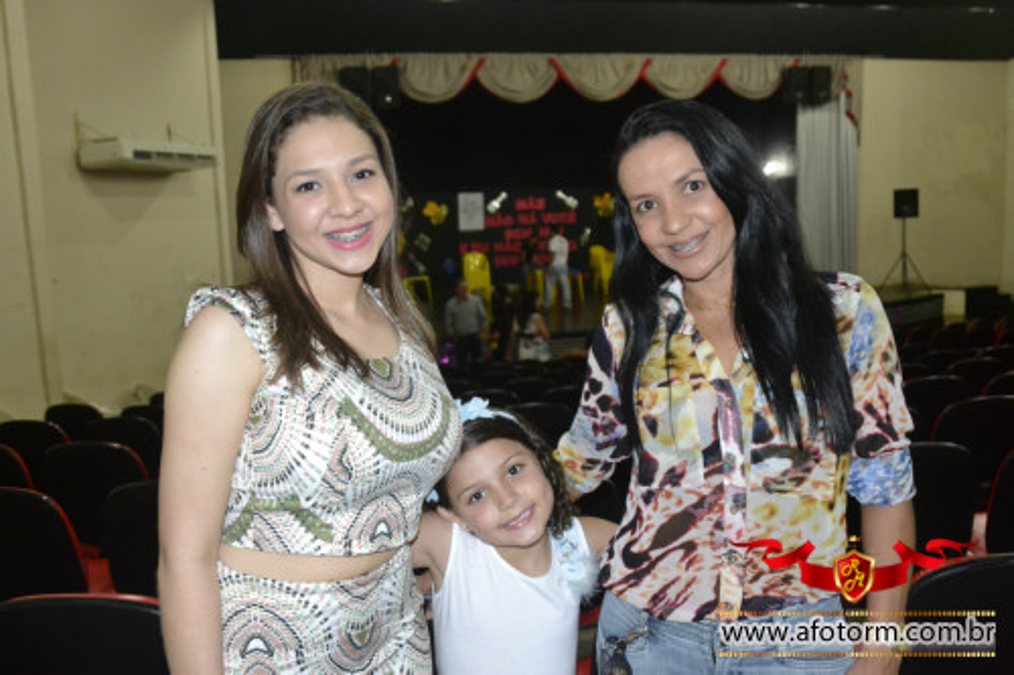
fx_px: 929
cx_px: 507
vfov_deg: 39.9
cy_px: 338
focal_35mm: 33
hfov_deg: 57.2
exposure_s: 1/60
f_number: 3.8
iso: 2800
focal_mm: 22
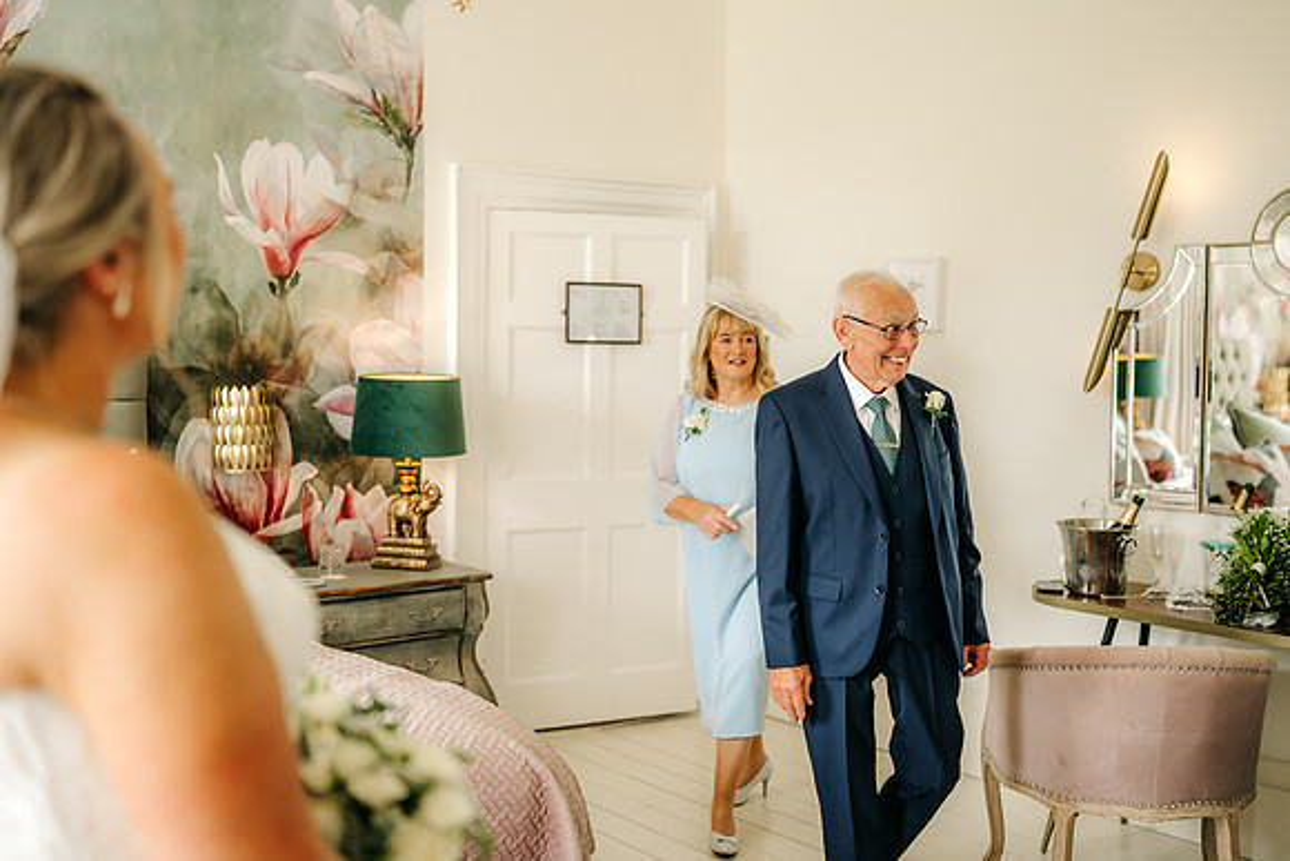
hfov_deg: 47.8
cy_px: 382
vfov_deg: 32.9
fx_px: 1456
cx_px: 647
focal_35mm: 41
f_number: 1.6
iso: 100
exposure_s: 1/200
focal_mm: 35
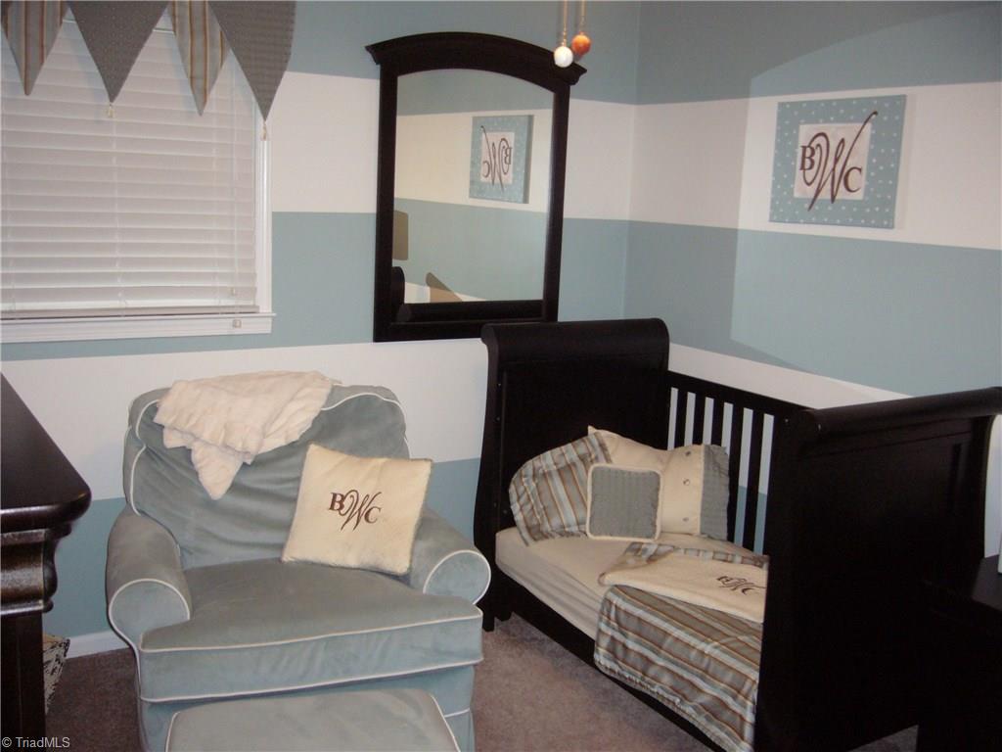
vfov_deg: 40.7
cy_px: 376
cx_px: 501
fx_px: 1013
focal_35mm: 35
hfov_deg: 52.6
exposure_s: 1/30
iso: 200
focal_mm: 5.8
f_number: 2.8
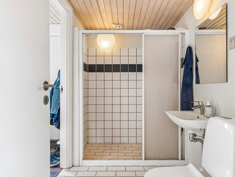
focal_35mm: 25
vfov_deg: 55.8
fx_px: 167
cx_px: 123
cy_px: 89
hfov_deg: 70.3
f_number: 8
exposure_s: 1/4
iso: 200
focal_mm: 15
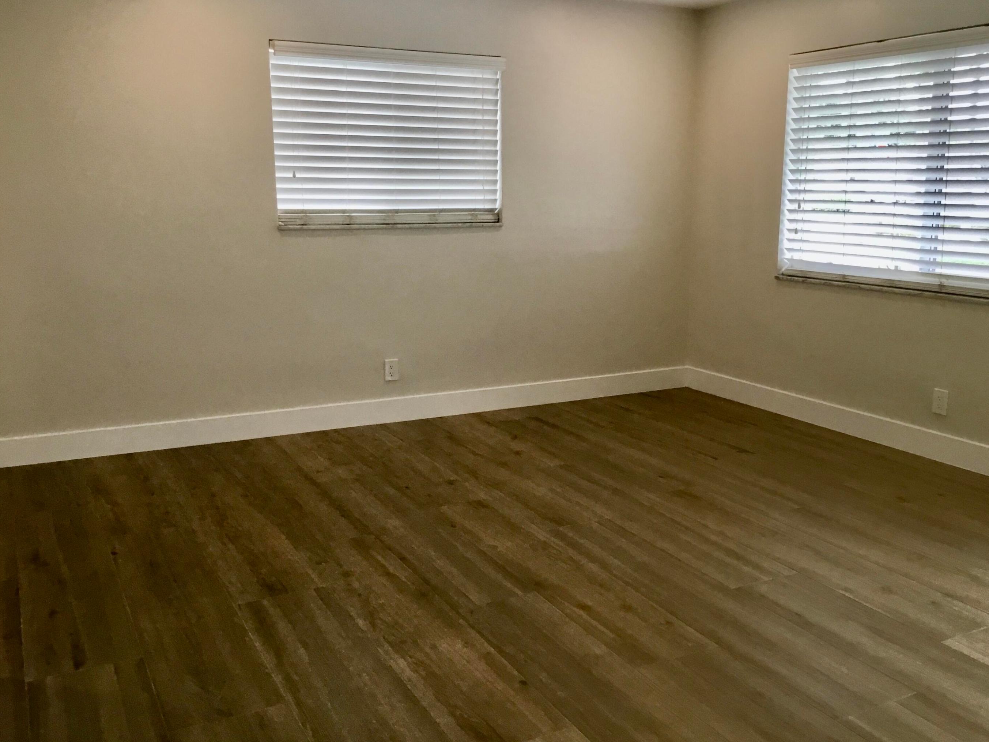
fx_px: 943
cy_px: 354
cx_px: 518
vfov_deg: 42.9
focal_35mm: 33
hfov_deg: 55.3
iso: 32
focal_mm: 3.3
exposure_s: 1/30
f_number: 2.4
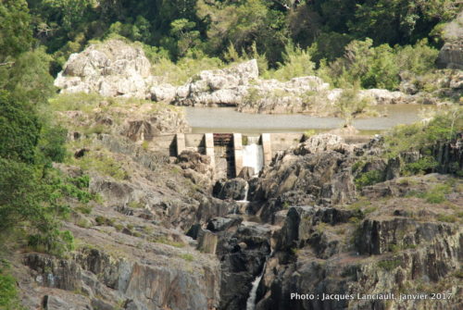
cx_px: 232
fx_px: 3864
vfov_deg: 4.6
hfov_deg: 6.9
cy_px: 155
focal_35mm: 300
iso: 400
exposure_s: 1/200
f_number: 11
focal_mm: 200
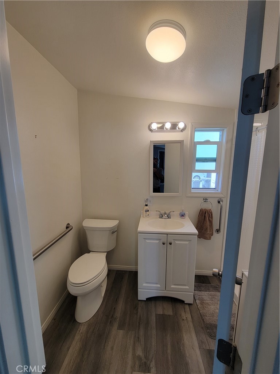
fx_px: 140
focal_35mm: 13
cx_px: 140
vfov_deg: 106.2
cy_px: 187
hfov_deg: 89.9
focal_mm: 2.2
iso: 50
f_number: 2.2
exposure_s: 1/120
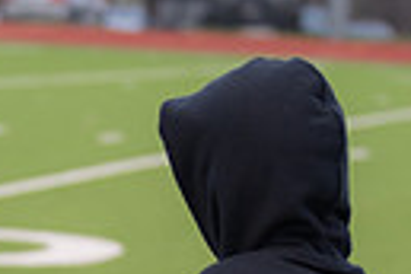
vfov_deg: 4.3
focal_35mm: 314
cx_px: -92
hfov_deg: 6.5
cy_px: 553
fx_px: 3585
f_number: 2.8
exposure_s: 1/320
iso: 500
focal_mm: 70
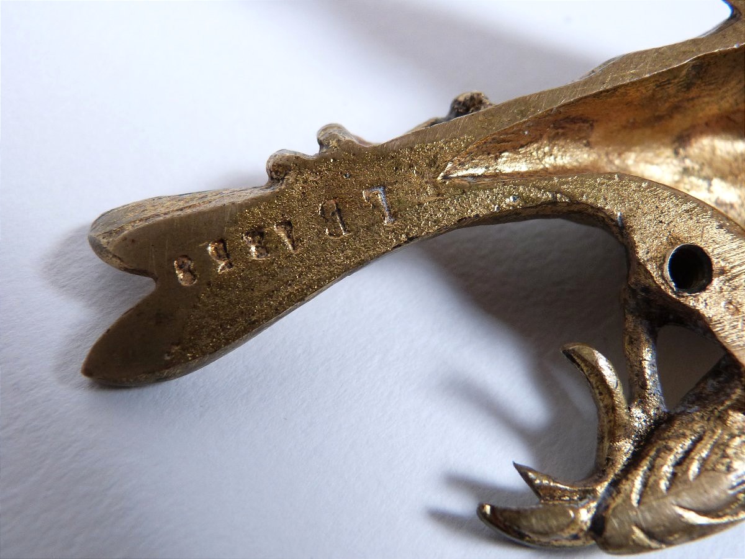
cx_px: 372
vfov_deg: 41.8
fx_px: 732
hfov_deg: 54.0
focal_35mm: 34
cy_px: 280
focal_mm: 6.1
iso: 200
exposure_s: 1/60
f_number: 3
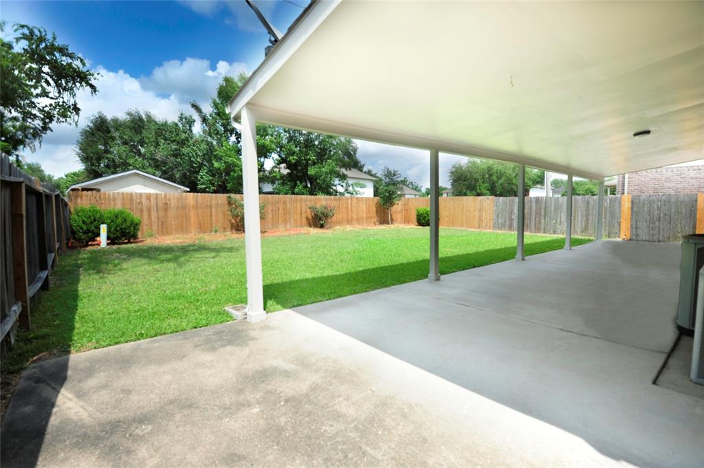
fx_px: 313
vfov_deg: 73.7
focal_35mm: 16
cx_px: 352
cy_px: 234
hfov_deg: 96.8
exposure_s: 1/400
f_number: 8
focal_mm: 16
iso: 320
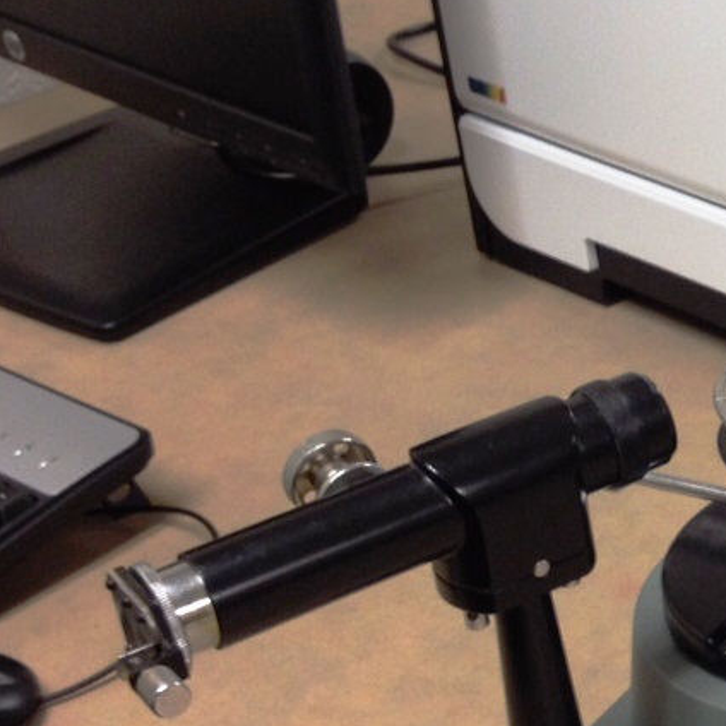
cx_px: 1039
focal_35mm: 119
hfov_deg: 13.9
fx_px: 2824
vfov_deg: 14.6
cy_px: 325
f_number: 2.4
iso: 64
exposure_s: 1/20
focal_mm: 4.28
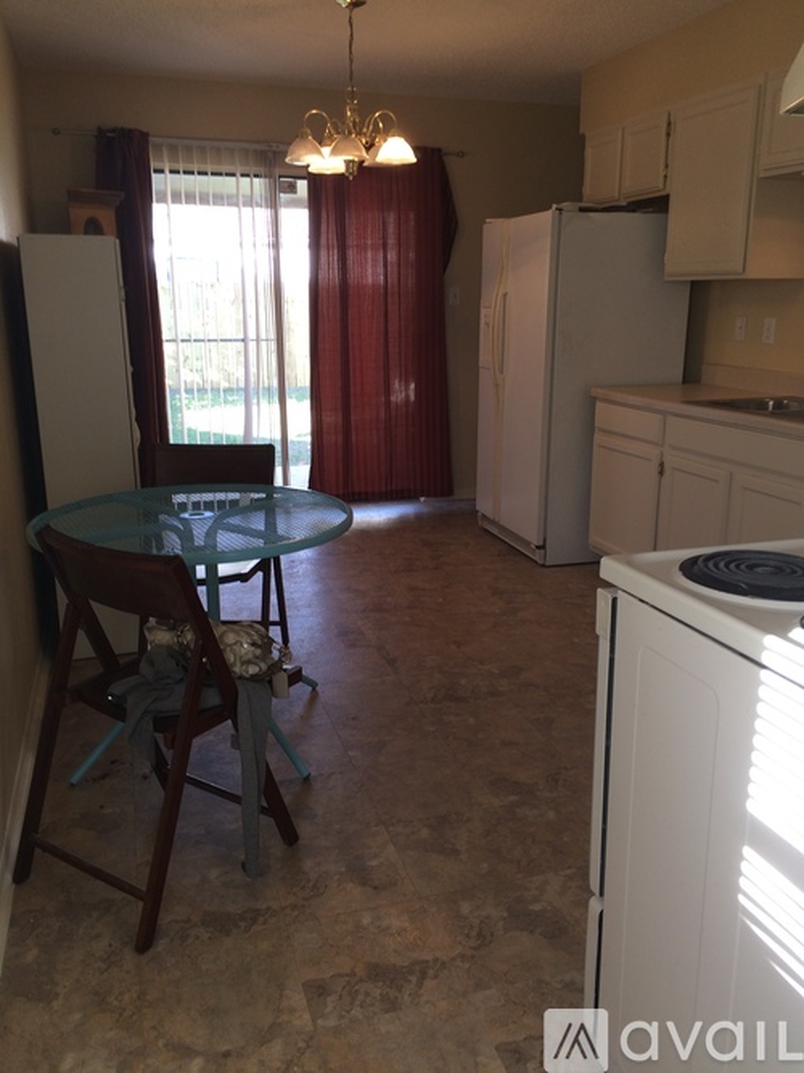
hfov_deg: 48.2
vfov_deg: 61.7
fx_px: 898
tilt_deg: -18.2
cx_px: 402
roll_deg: +1.3
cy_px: 536
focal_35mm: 29
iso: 32
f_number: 2.2
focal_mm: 4.15
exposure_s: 1/40
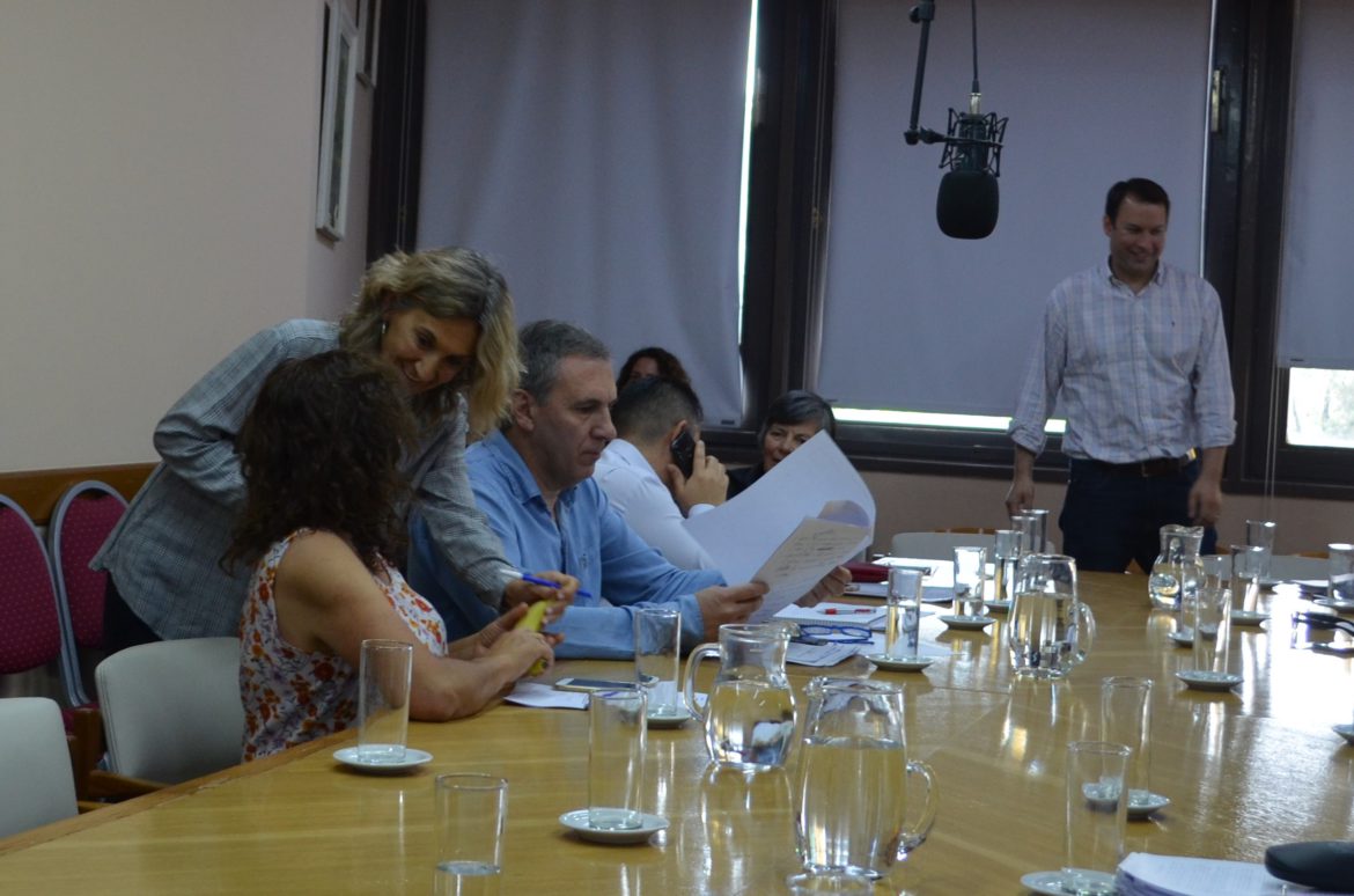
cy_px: 448
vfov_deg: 39.8
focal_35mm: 33
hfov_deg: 57.3
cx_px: 677
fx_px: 1238
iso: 400
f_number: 4.5
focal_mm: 22
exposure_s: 1/80
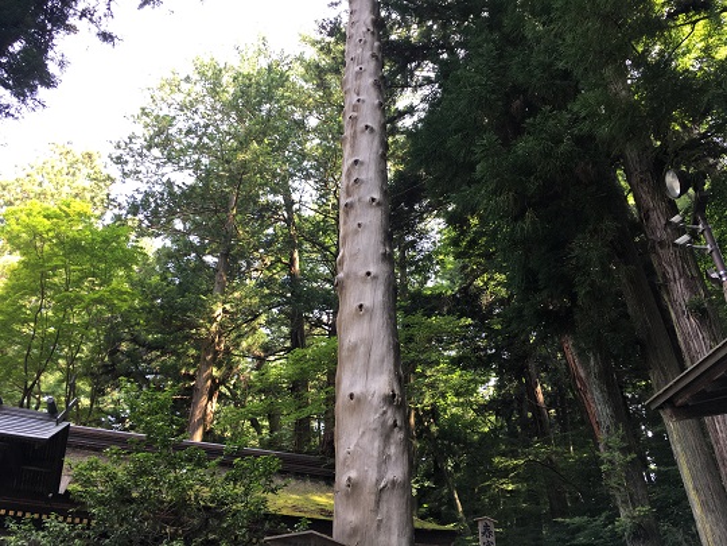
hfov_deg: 61.7
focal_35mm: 29
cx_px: 364
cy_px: 273
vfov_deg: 48.2
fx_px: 609
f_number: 2.2
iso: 32
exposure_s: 1/60
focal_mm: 4.15
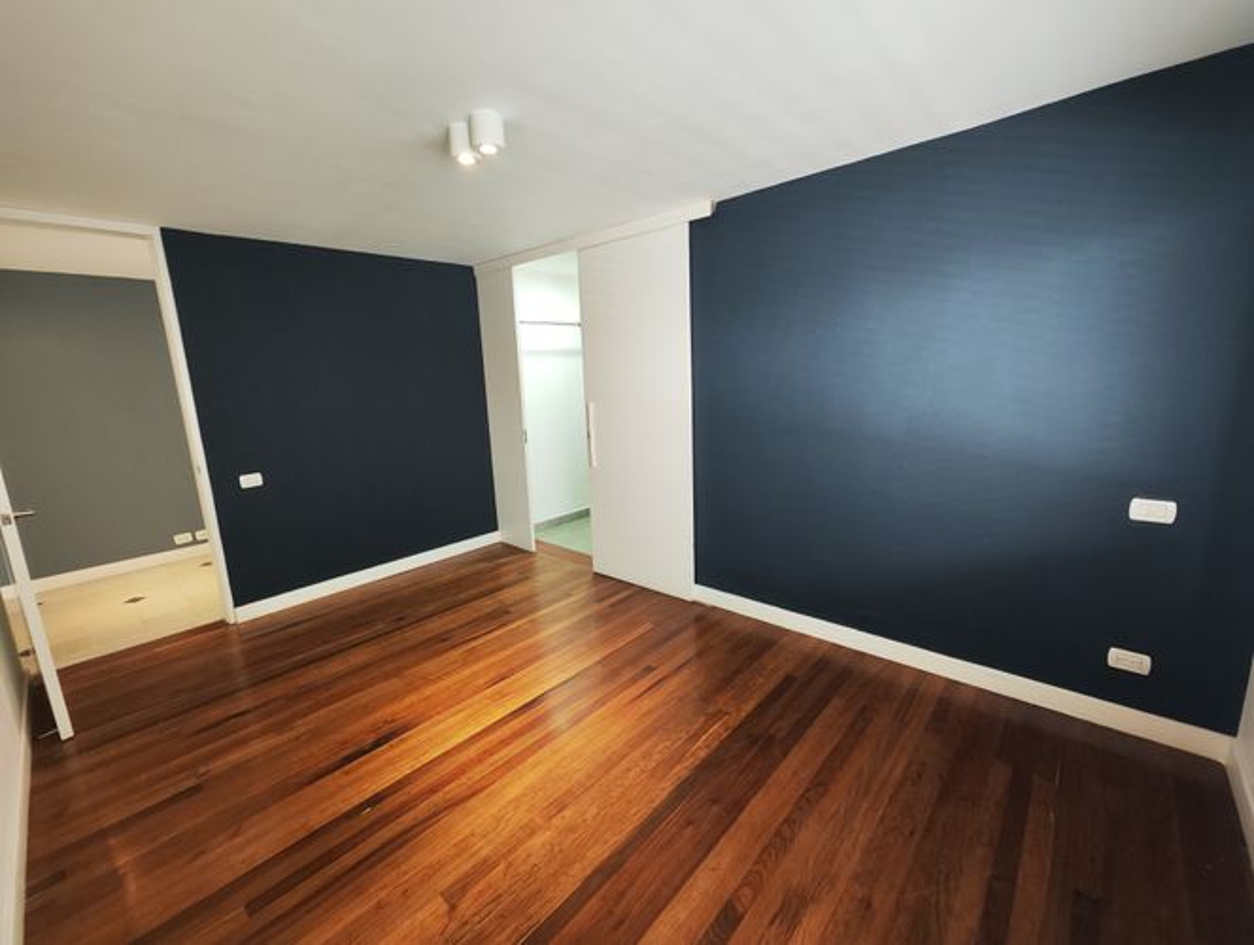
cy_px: 472
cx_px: 627
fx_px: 508
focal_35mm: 14
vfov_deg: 85.8
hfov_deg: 102.0
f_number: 2.2
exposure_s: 1/24
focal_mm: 2.16
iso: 539
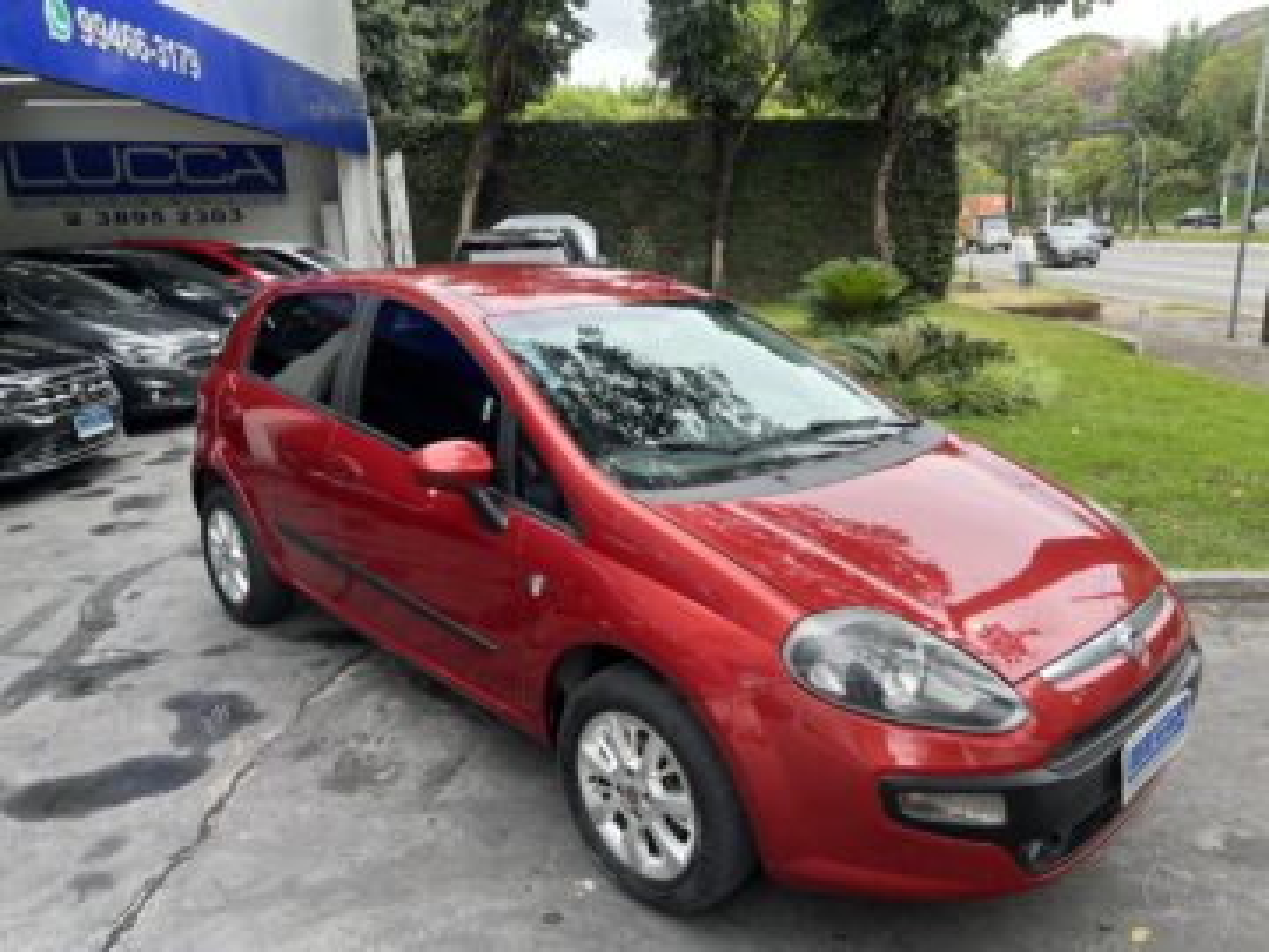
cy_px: 476
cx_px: 634
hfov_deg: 67.3
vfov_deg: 53.1
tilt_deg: -15.6
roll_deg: +3.0
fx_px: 953
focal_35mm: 26
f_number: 1.5
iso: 50
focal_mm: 5.7
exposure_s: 1/533
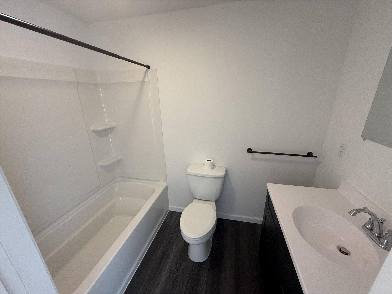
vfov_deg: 85.7
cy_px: 147
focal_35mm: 14
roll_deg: +0.8
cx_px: 196
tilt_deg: -17.9
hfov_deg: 102.1
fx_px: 159
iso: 250
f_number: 2.2
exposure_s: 1/120
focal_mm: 2.22
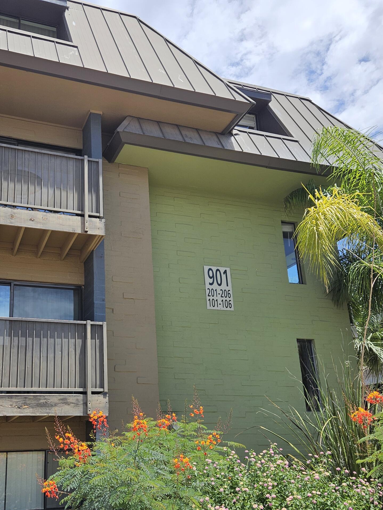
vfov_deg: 51.1
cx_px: 127
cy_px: 299
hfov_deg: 39.2
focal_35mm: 36
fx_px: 531
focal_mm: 5.4
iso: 25
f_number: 1.8
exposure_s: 1/1951
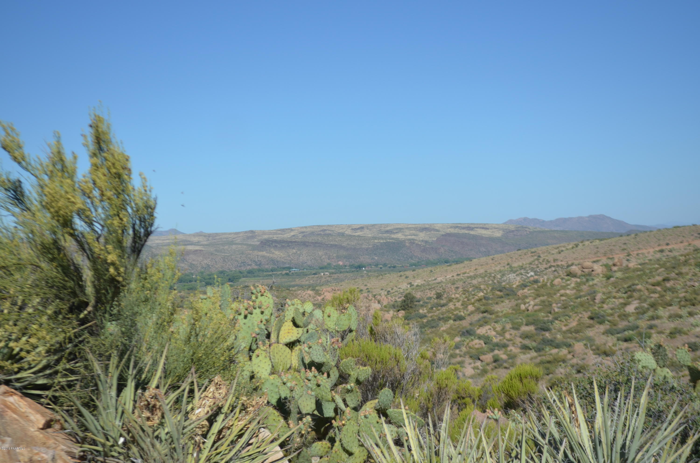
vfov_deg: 20.5
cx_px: 350
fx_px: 1281
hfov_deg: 30.6
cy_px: 232
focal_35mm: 66
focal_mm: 44
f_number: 5.3
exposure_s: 1/1600
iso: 200
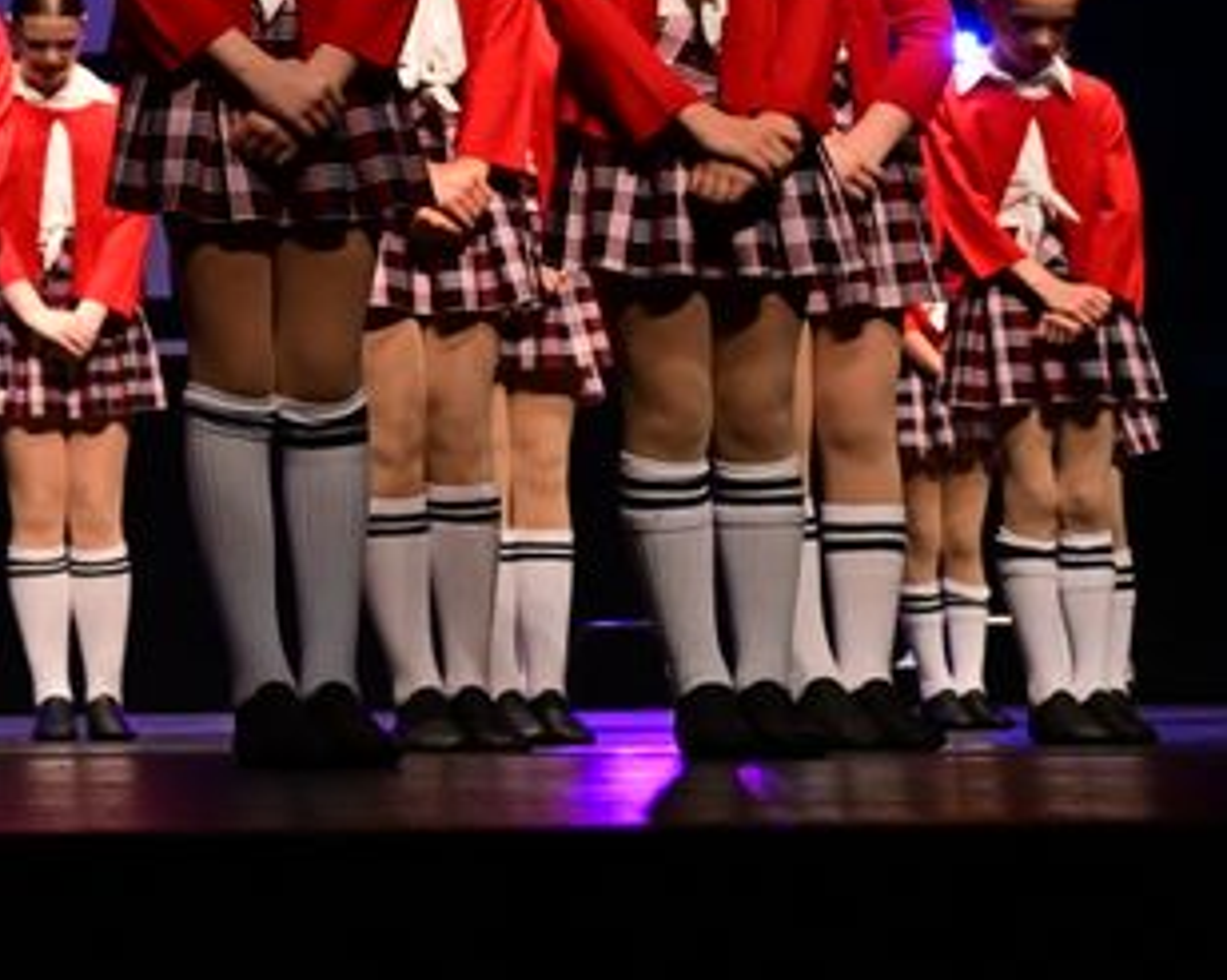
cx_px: -578
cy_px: -229
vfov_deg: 14.4
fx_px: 3738
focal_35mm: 103
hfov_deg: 17.0
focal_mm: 33
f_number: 3.5
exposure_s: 1/1000
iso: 2500
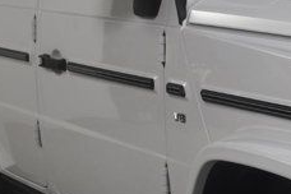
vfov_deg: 9.3
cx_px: 421
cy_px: 126
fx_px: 1196
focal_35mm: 148
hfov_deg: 13.2
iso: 100
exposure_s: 1/160
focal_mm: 22
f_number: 13
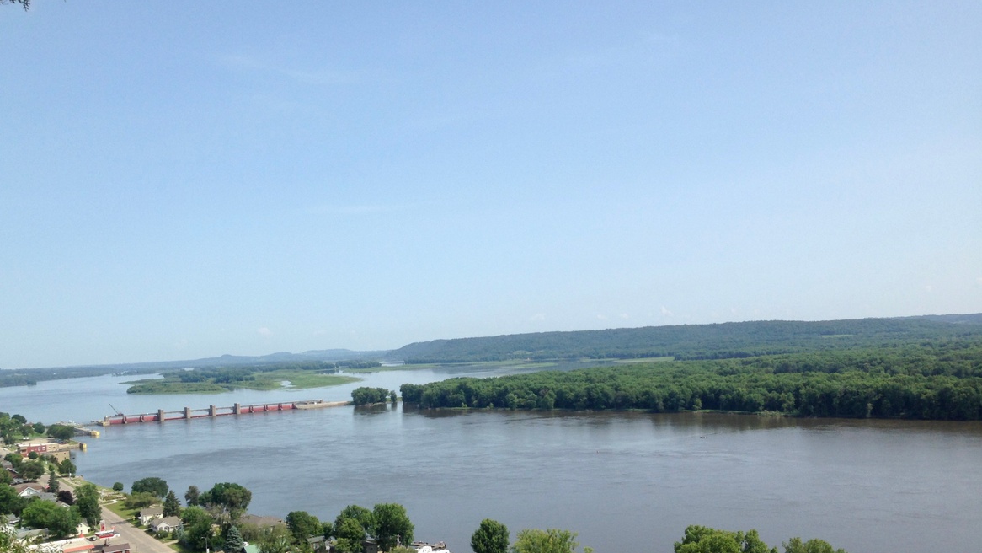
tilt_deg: -0.7
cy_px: 351
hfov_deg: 54.0
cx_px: 478
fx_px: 963
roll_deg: +4.4
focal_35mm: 37
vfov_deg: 31.8
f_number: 2.4
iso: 50
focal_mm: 4.12
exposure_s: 1/1550
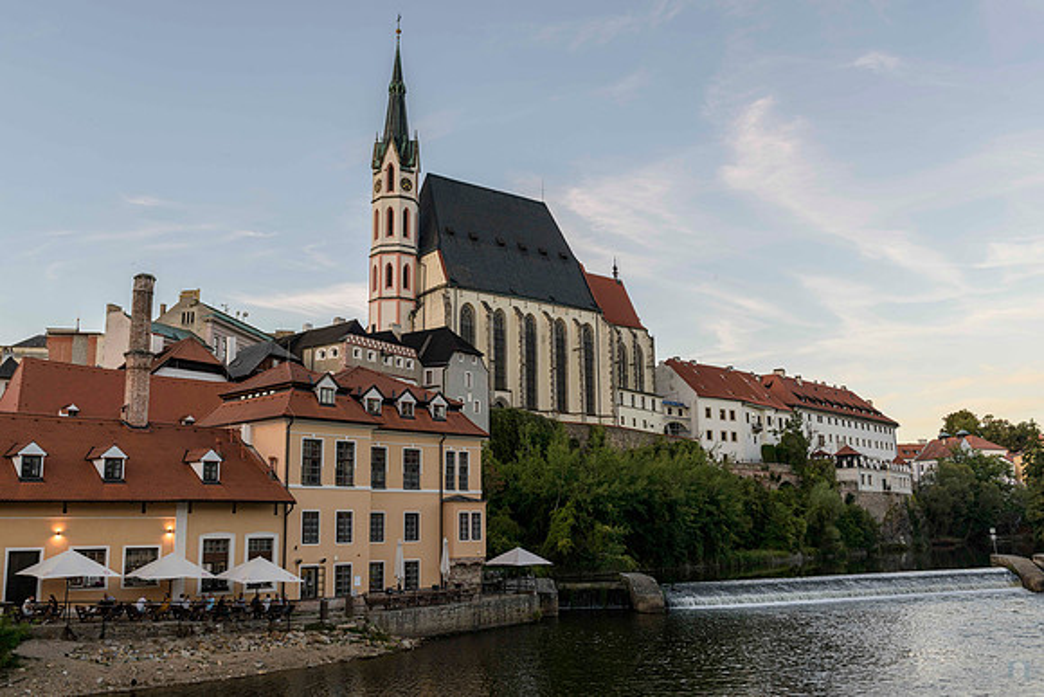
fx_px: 969
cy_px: 357
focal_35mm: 33
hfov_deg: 56.6
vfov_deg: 39.5
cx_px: 534
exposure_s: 1/80
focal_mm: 32
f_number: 7.1
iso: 64
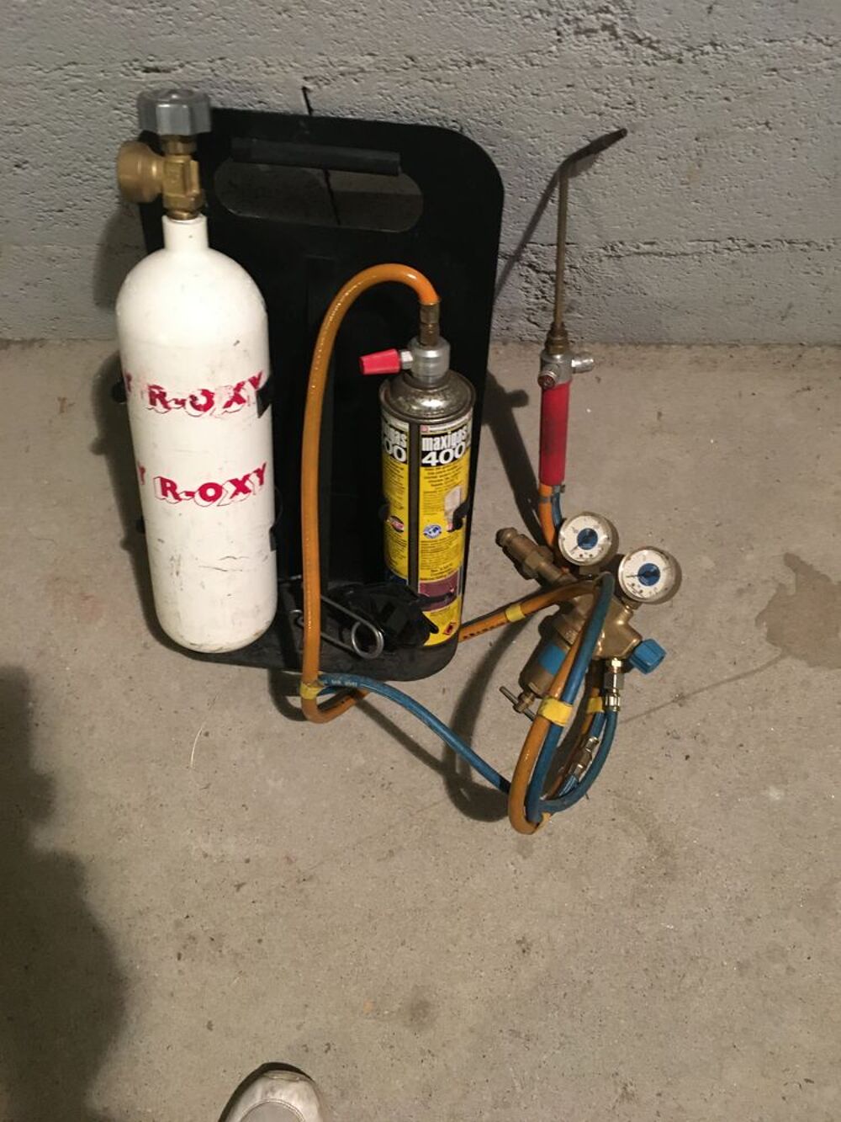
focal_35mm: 29
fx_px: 939
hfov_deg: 48.2
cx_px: 420
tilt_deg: -78.3
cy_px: 561
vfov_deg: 61.7
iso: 400
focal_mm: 4.15
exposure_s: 1/17
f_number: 2.2
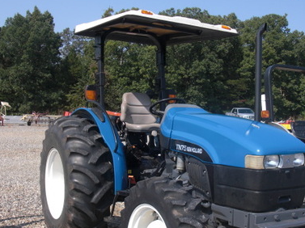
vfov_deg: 27.9
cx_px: 165
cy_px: 146
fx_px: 458
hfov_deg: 36.8
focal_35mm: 52
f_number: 2.8
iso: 50
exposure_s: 1/800
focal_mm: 6.3
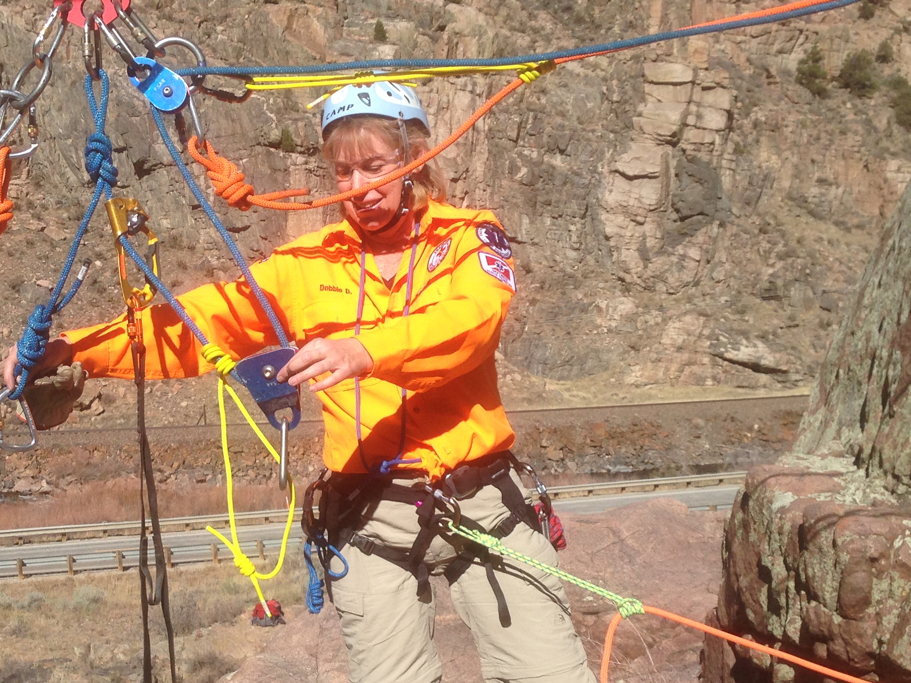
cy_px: 418
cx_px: 294
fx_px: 1579
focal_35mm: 60
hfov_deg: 31.9
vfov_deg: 24.4
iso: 50
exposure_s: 1/1938
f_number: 2.4
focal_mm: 4.12
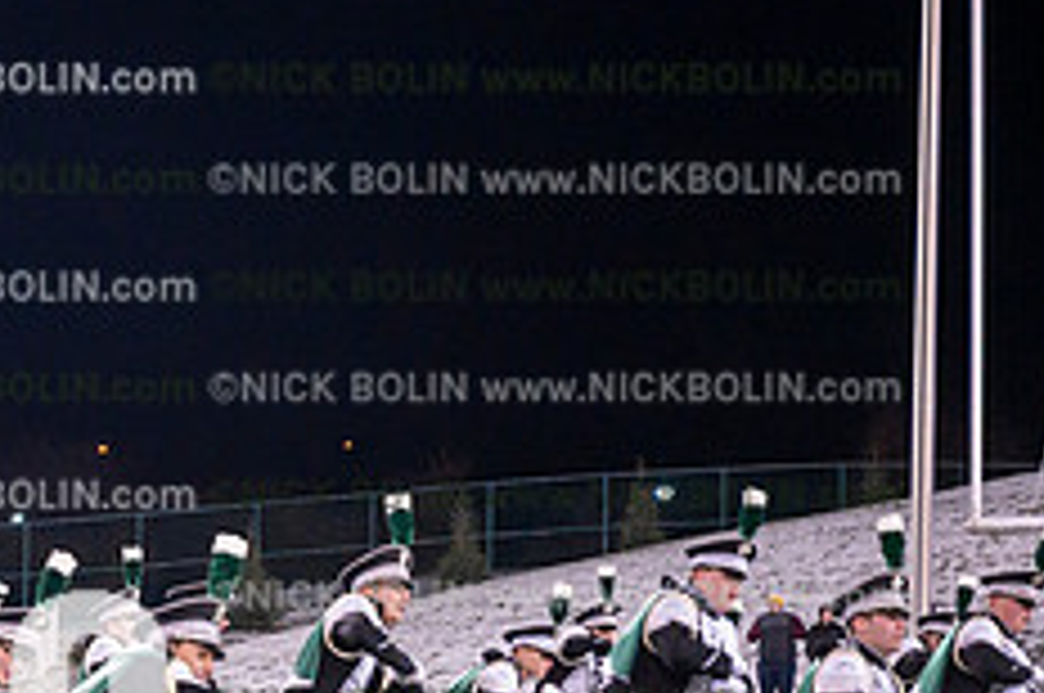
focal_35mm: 175
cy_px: 806
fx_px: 5068
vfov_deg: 7.8
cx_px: -153
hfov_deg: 11.6
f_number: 4
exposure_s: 1/640
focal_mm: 70
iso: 3200
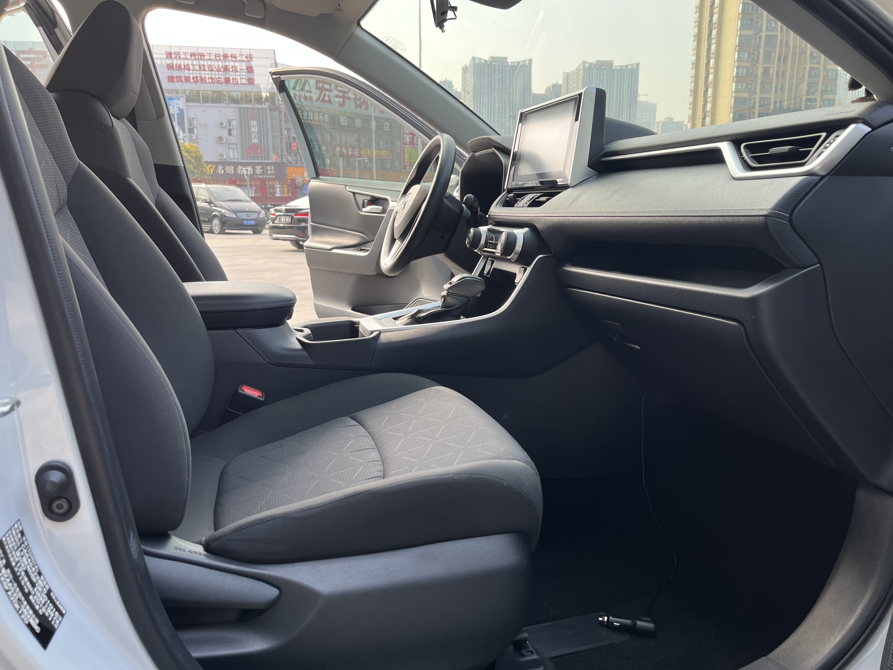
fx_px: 671
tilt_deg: -11.6
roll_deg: +0.5
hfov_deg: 67.3
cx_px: 446
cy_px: 335
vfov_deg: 53.1
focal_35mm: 26
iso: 50
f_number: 1.6
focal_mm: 5.1
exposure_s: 1/457
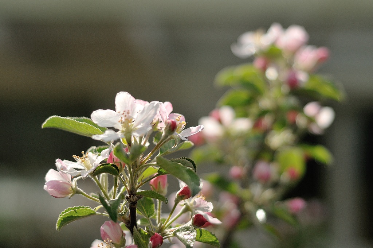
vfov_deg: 18.1
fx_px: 776
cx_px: 186
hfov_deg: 27.0
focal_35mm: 75
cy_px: 124
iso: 200
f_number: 2.2
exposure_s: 1/6400
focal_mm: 50
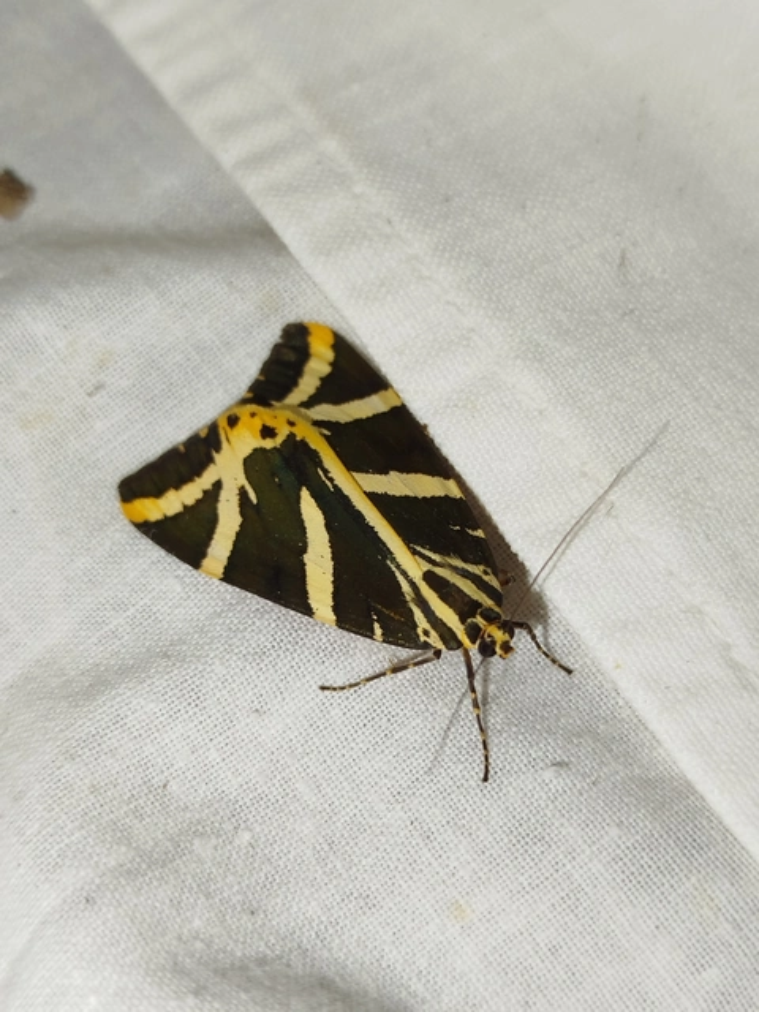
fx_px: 1316
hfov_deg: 32.2
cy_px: 506
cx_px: 380
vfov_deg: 42.1
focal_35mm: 45
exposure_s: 1/50
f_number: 1.7
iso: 64
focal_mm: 5.31
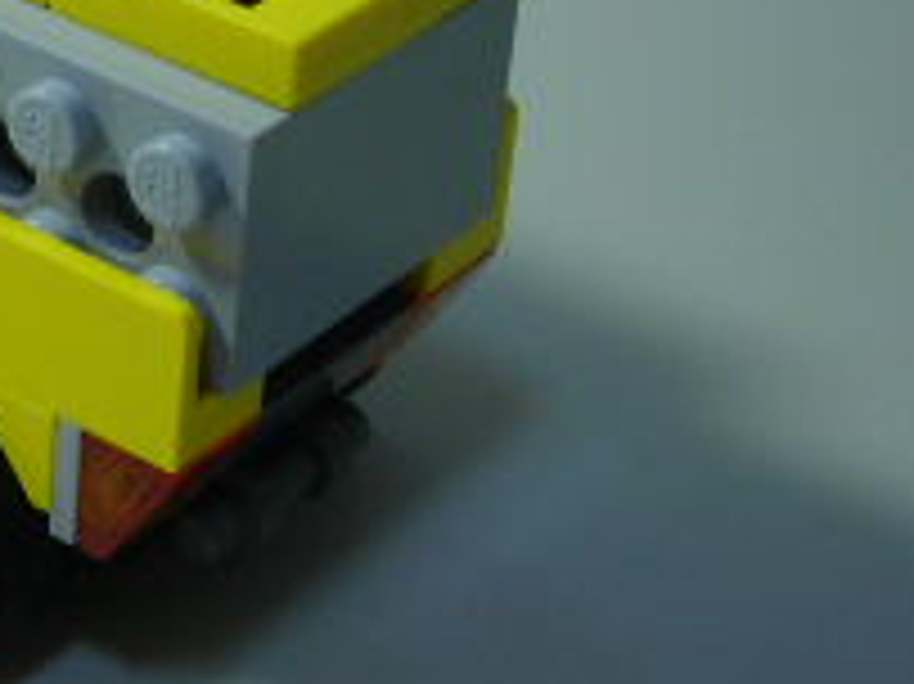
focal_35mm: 120
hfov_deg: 15.9
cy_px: 76
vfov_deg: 12.3
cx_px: -135
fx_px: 3167
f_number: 3.2
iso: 50
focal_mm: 6.3
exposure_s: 1/7
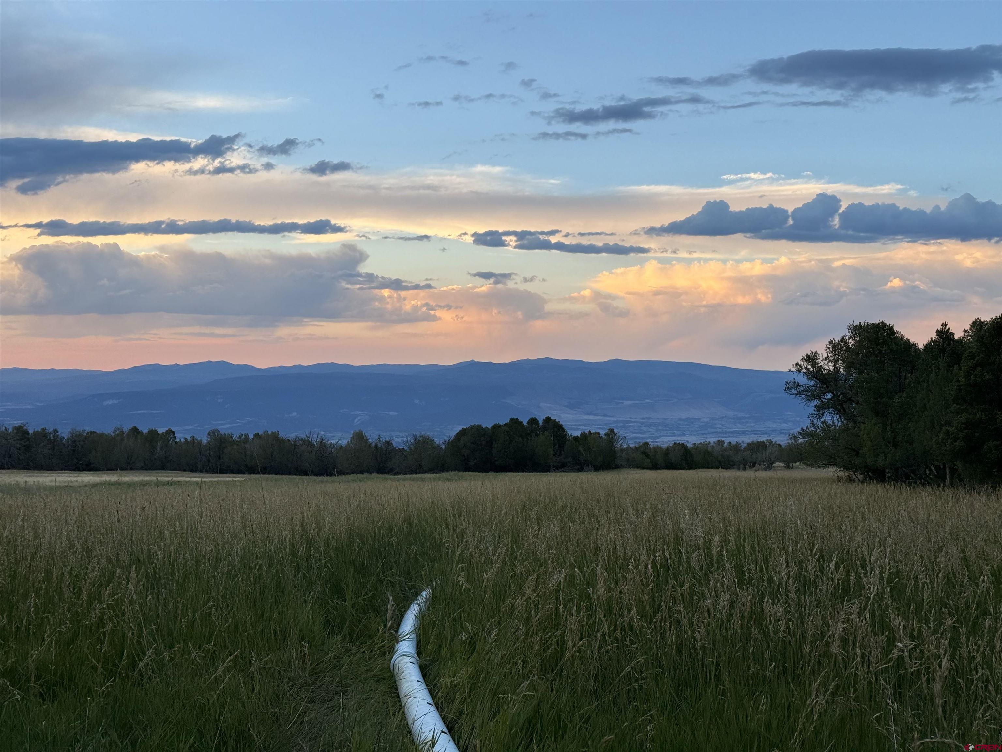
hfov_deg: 39.7
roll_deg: +0.4
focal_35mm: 48
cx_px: 501
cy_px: 376
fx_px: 1389
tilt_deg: +2.6
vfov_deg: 30.3
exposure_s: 1/420
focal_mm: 6.76
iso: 64
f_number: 1.78
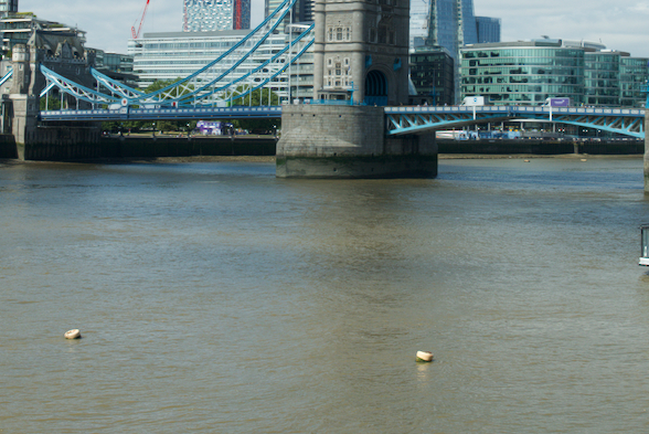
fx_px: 1335
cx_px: 323
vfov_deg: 18.0
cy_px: 1
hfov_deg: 27.3
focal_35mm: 74
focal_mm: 34
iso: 400
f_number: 6.3
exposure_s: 1/1600
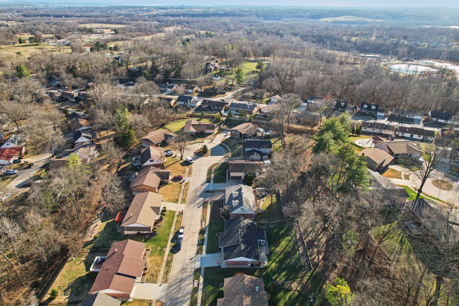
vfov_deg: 57.2
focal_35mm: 22
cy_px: 153
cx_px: 230
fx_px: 280
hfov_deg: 78.6
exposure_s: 1/730
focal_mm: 8.4
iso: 100
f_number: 2.8
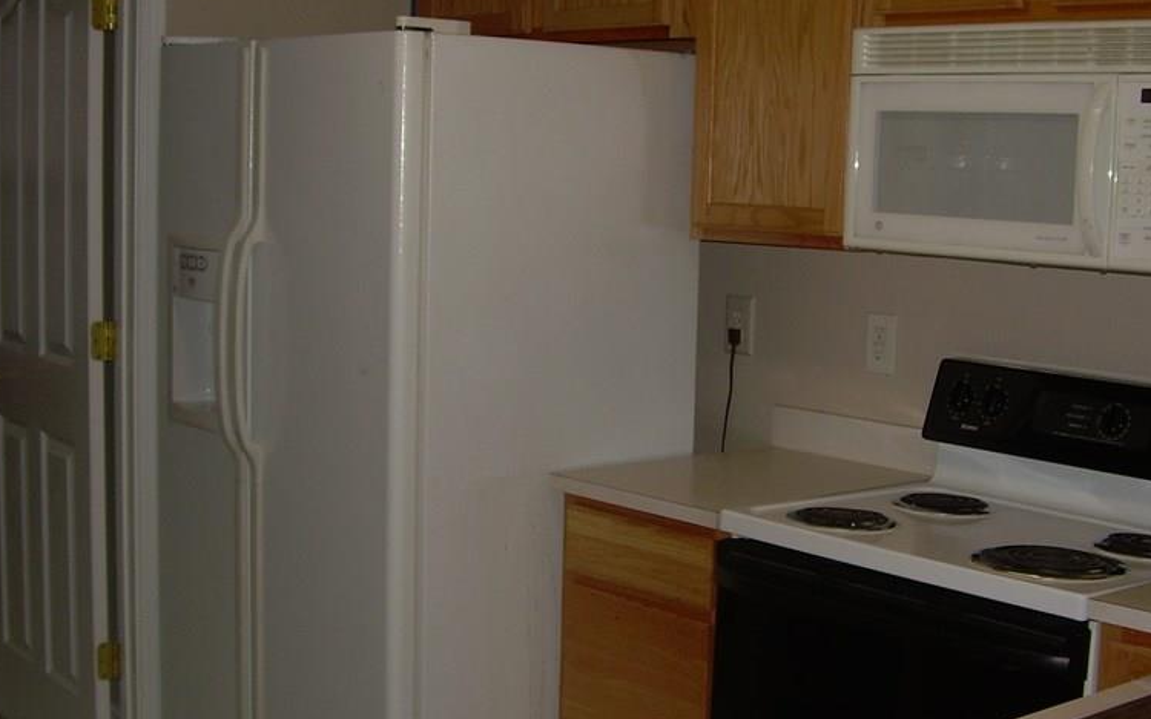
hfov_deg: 36.9
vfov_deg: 23.5
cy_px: 305
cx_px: 615
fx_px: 1726
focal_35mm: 55
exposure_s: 1/60
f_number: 2.8
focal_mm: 6.3
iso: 50
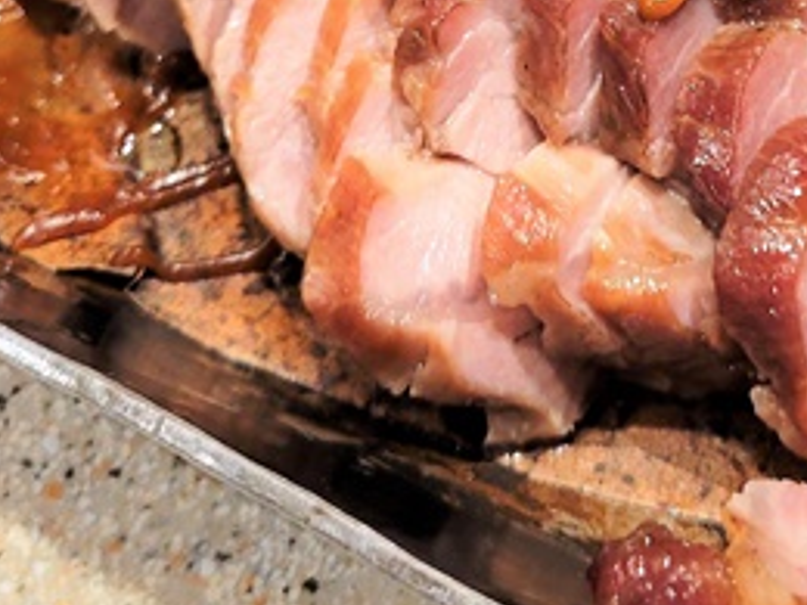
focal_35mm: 100
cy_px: -105
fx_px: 2331
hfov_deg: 19.4
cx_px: 639
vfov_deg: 14.4
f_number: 1.8
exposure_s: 1/60
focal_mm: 5.4
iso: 200
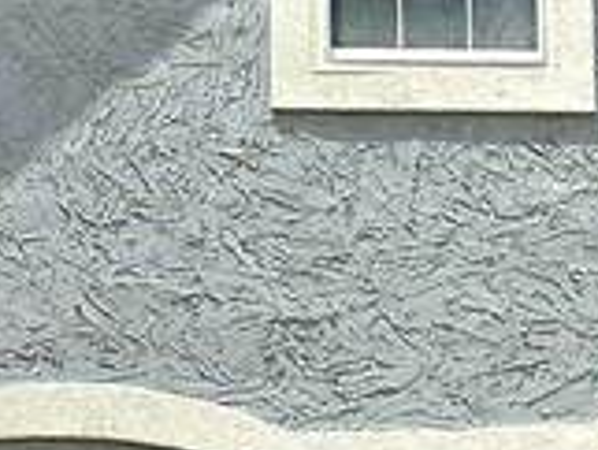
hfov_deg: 12.8
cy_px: 290
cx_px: 888
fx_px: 2524
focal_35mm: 146
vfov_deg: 10.2
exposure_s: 1/909
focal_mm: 6.3
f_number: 1.7
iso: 12
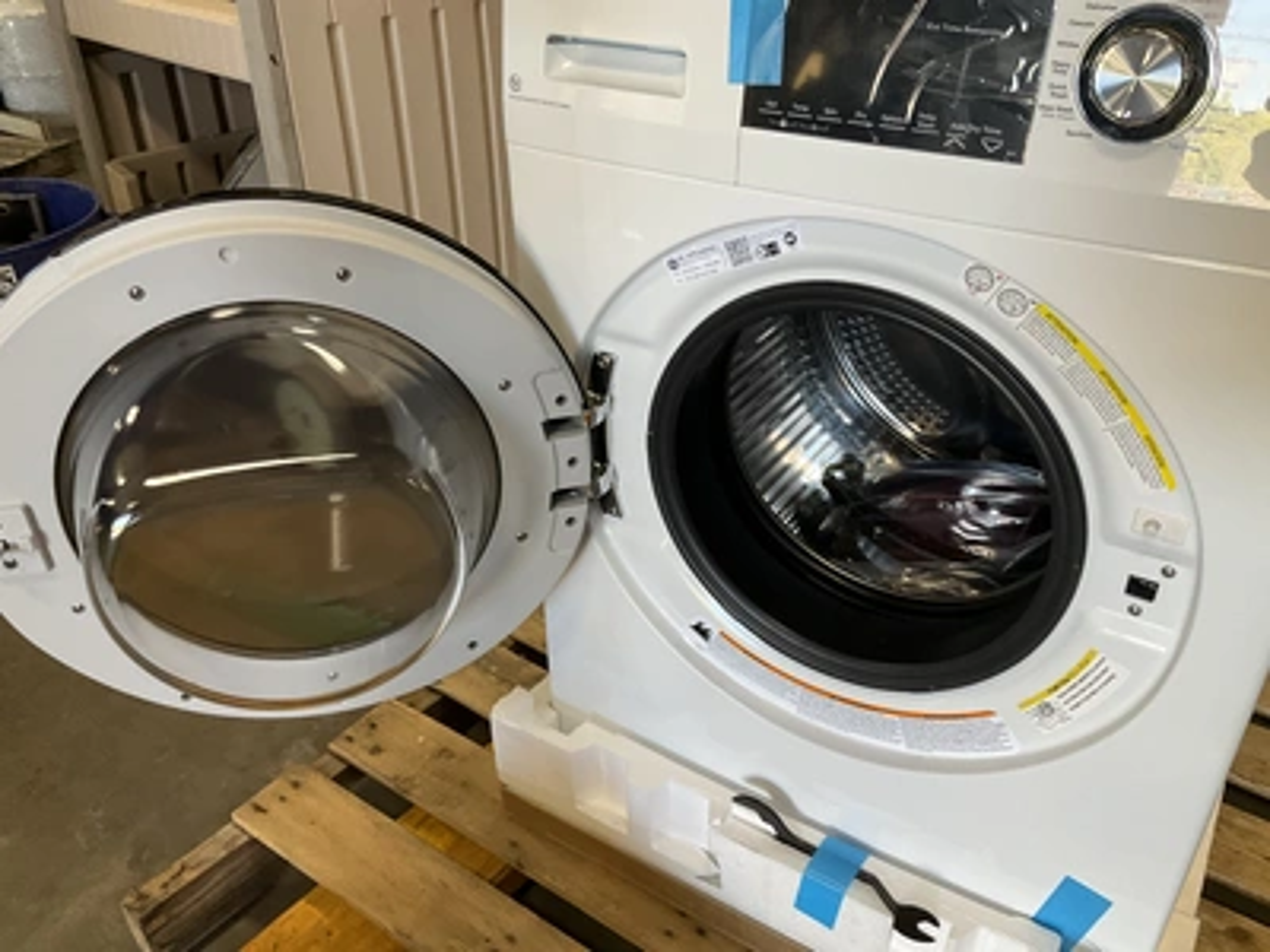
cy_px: 476
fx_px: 1064
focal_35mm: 29
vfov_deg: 48.2
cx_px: 635
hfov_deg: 61.7
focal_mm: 3
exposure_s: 1/60
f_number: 1.8
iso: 80
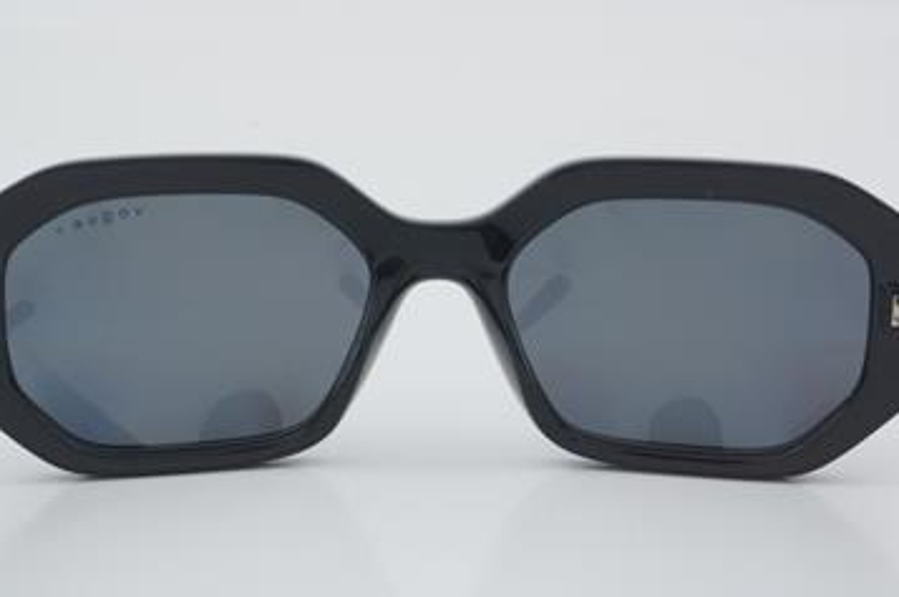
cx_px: 441
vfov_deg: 14.7
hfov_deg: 22.0
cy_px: 312
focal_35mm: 93
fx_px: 2308
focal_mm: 55
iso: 100
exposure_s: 1/3
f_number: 32
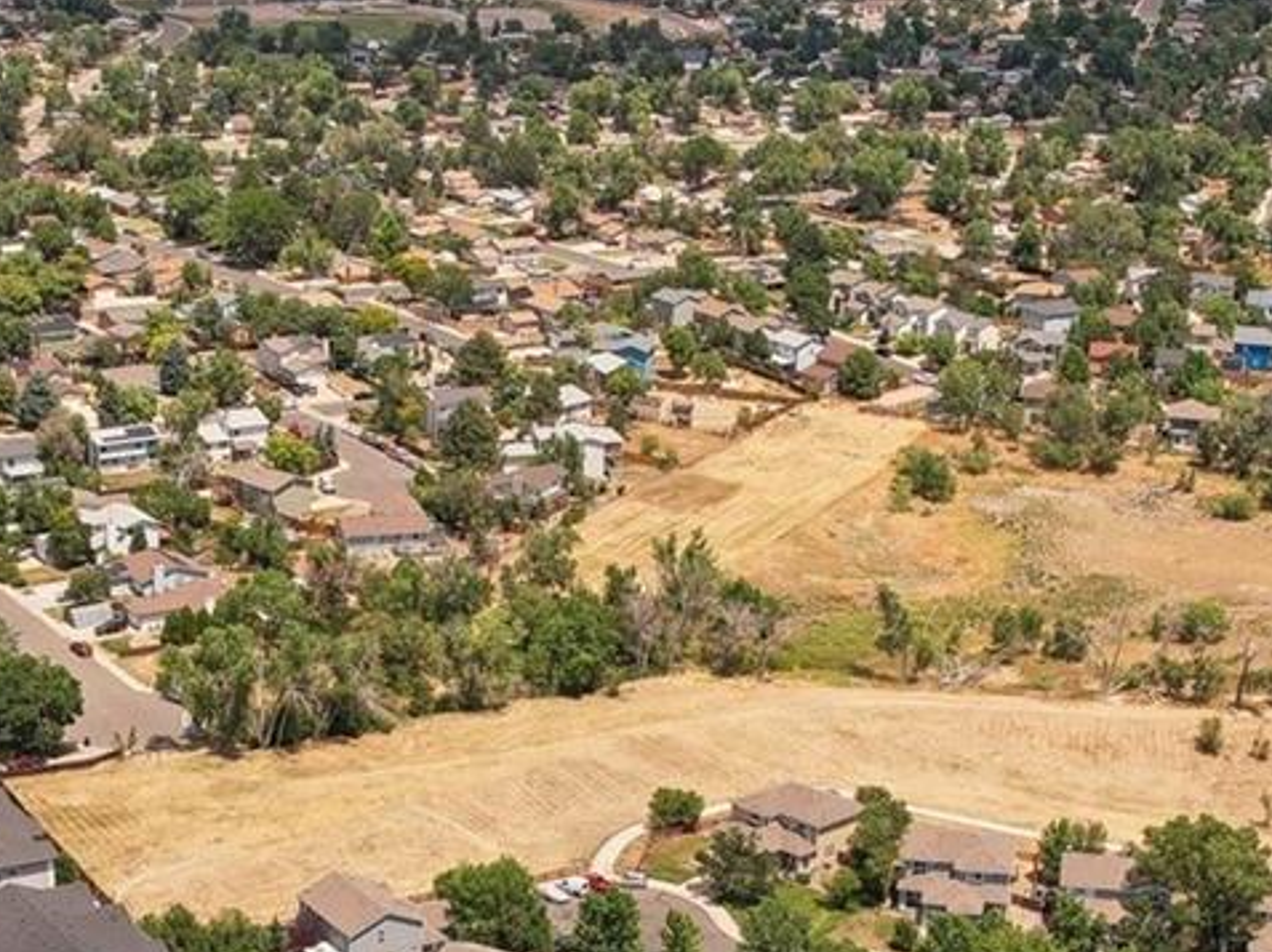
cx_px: 427
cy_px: 765
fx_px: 2607
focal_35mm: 71
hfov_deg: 27.3
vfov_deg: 20.5
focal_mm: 8.4
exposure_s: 1/2500
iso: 120
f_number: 2.8
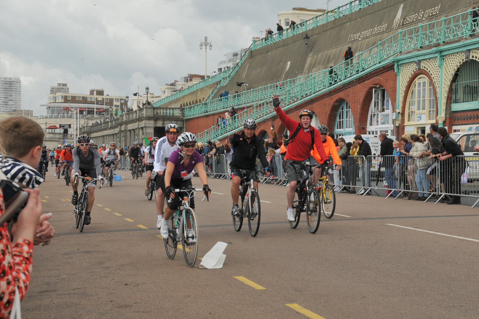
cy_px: 160
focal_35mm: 72
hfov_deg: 28.1
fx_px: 957
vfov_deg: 18.9
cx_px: 240
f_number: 11
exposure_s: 1/320
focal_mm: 48
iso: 200
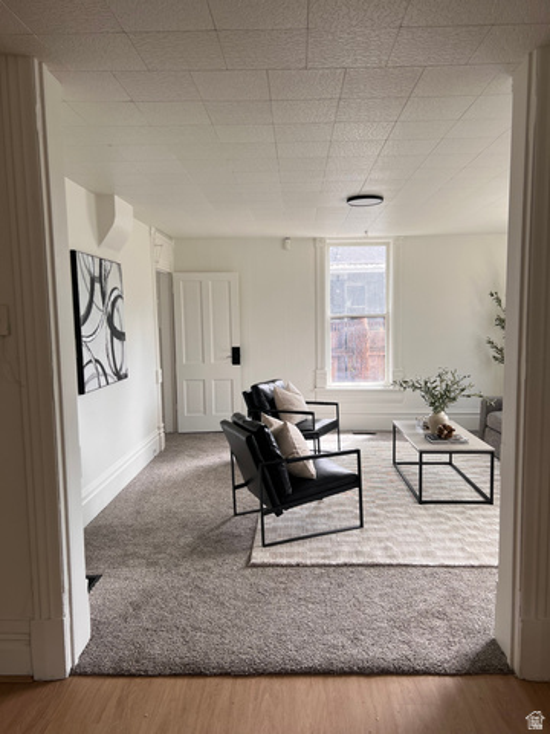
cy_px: 367
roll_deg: +0.5
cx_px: 275
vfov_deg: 67.3
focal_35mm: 26
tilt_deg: -5.6
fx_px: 551
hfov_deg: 53.1
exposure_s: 1/121
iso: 50
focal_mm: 5.7
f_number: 1.5
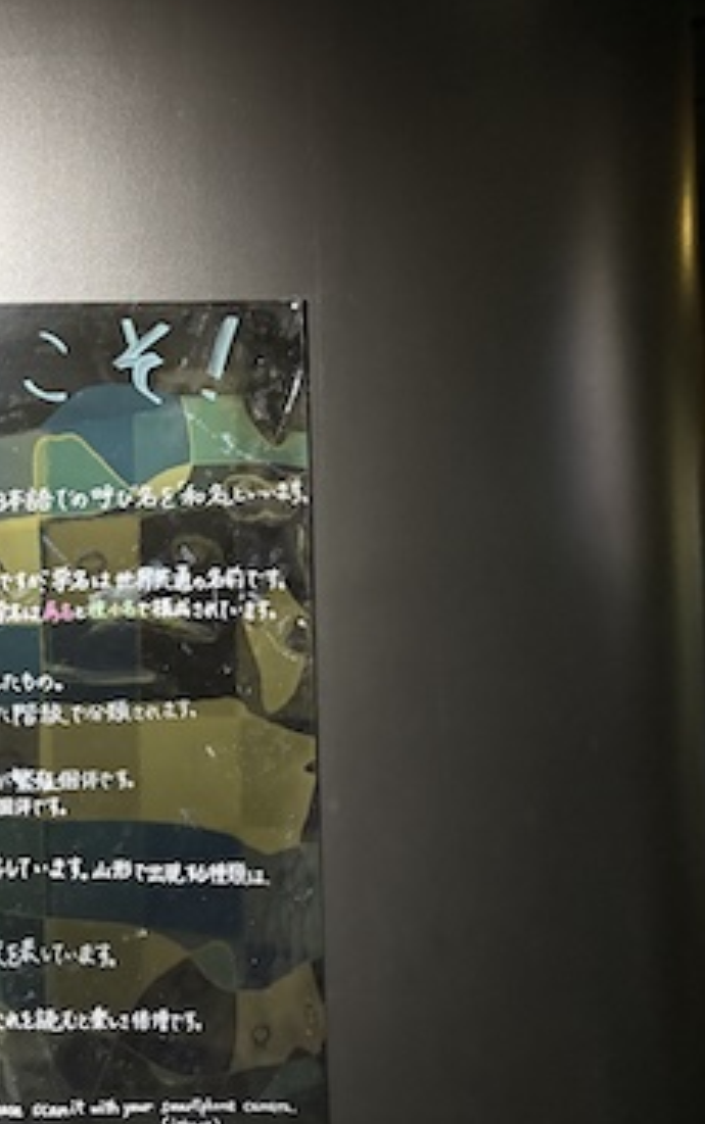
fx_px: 1473
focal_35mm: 48
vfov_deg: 41.7
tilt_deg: +3.0
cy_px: 637
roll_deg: +0.6
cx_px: -261
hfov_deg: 23.2
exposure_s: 1/33
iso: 400
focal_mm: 5.96
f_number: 1.6
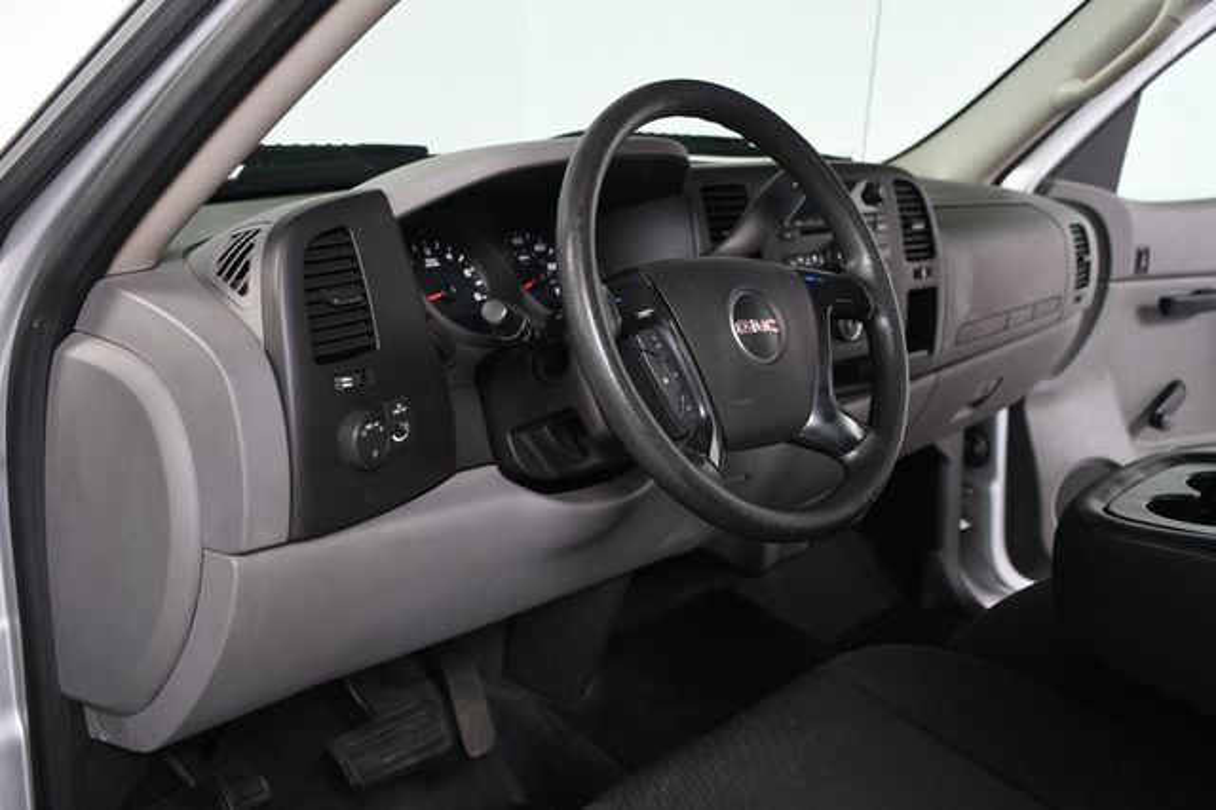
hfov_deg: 48.5
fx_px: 1350
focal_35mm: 40
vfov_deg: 33.4
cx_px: 608
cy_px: 405
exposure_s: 1/160
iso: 100
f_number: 4
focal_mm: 27
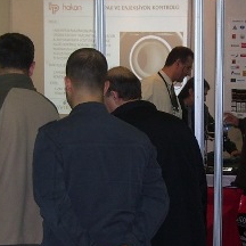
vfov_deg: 17.9
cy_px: 149
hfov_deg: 17.9
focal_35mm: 97
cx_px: 136
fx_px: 780
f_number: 2.7
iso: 80
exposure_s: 1/60
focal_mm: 6
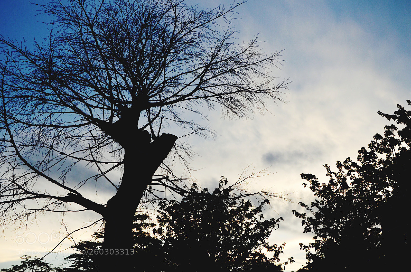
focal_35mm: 42
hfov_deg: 46.5
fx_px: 478
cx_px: 206
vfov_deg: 31.7
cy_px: 136
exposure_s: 1/160
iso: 200
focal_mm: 28
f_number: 6.3
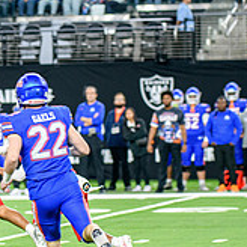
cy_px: 166
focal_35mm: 361
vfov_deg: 4.9
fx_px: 2914
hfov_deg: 4.8
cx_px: -29
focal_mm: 120
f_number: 2.8
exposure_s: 1/400
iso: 1250
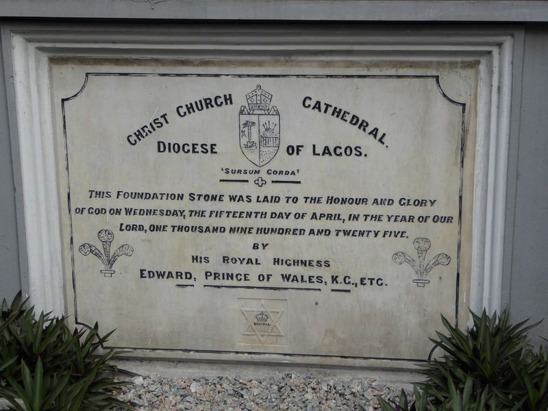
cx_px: 274
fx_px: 1092
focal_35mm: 69
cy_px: 206
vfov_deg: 21.3
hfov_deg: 28.2
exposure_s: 1/125
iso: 80
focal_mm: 11.7
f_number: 4.4
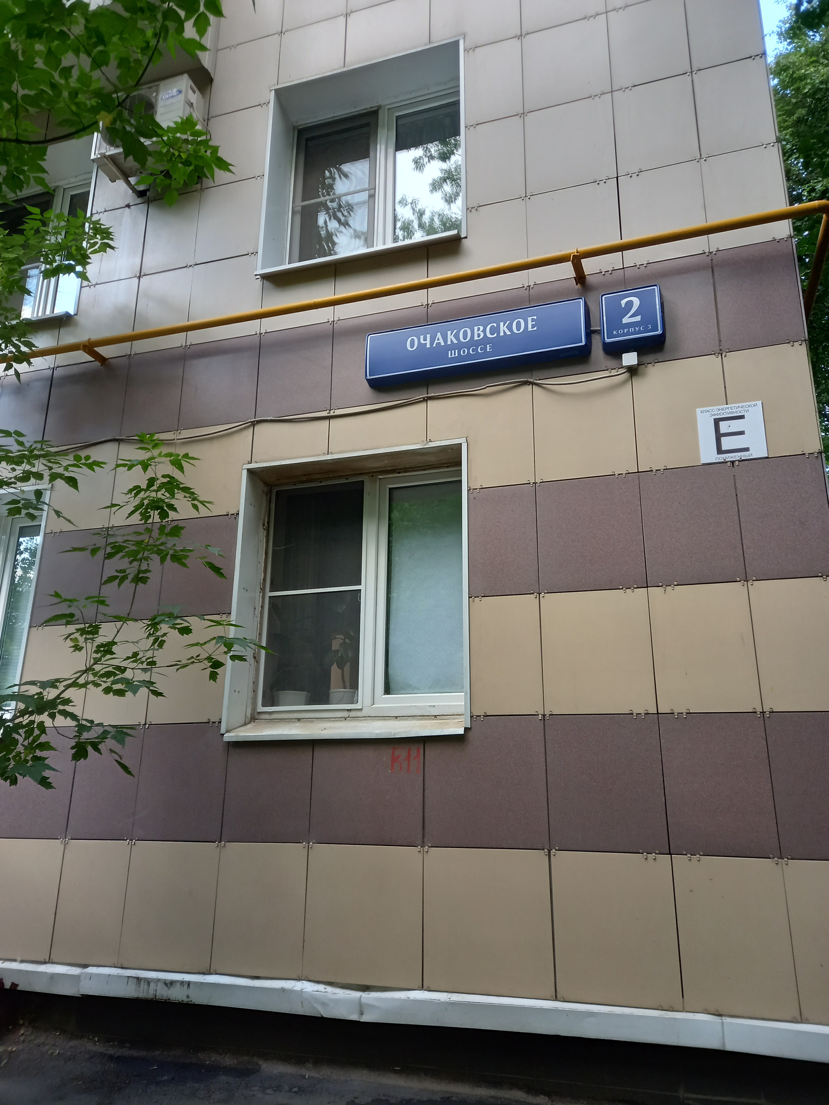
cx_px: 414
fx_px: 798
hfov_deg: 54.9
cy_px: 552
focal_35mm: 25
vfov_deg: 69.4
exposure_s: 1/59
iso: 100
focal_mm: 4.6
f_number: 2
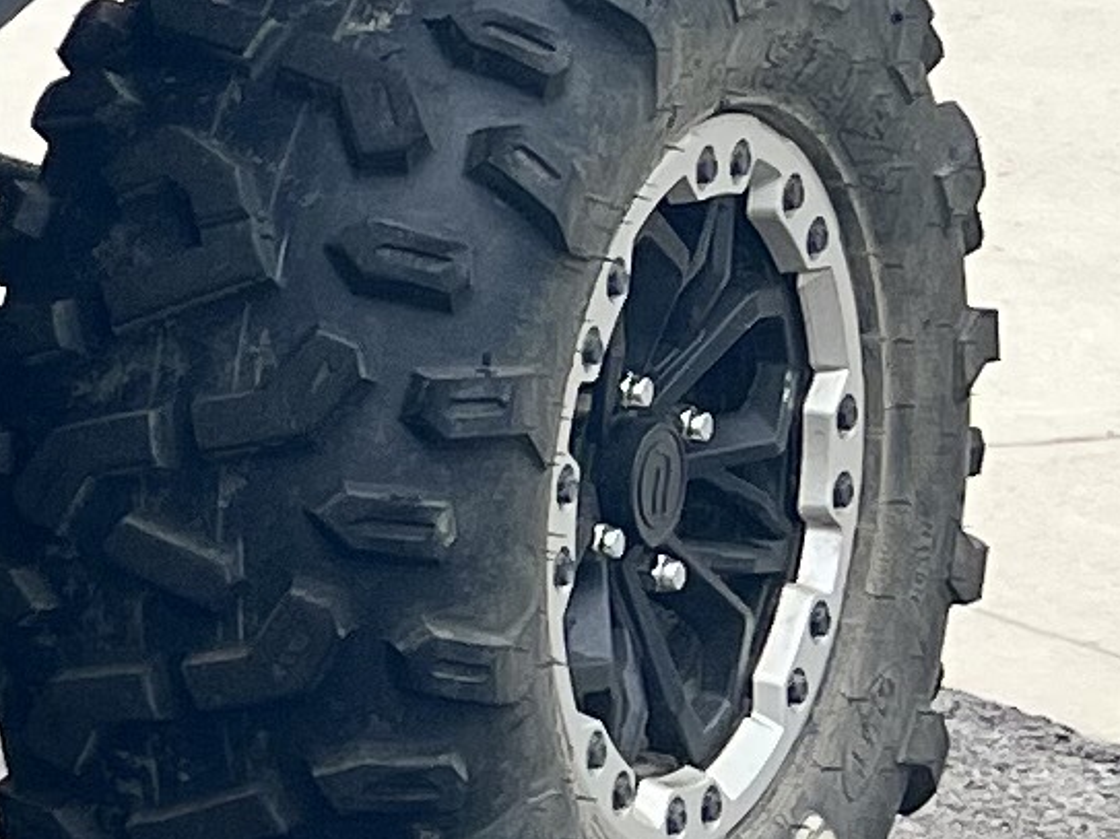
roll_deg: -1.0
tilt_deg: -5.7
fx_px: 6243
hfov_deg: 8.4
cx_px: -2415
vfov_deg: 7.6
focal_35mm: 193
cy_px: -54
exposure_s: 1/1124
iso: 50
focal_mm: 5.7
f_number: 1.5
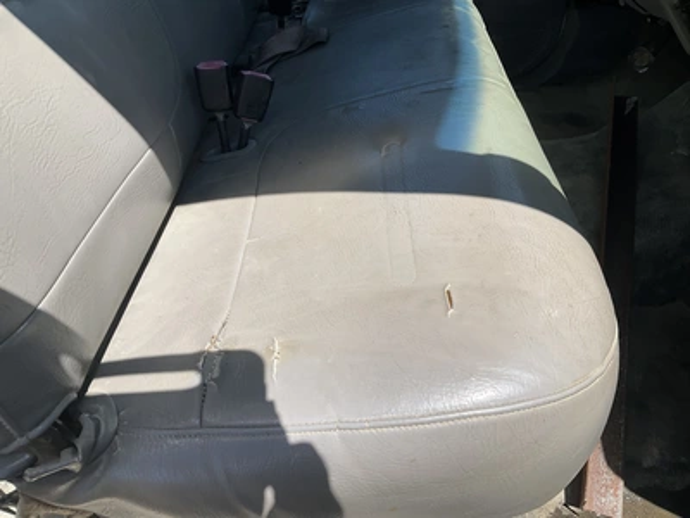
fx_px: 578
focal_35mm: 29
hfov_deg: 61.7
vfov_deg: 48.2
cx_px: 345
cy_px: 259
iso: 25
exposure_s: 1/1451
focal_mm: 3
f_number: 1.8
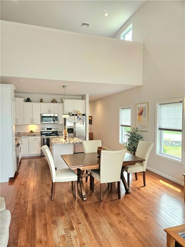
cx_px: 92
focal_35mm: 23
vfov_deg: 73.9
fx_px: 164
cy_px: 124
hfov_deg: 58.9
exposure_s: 1/120
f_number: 1.8
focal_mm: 5.4
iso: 160
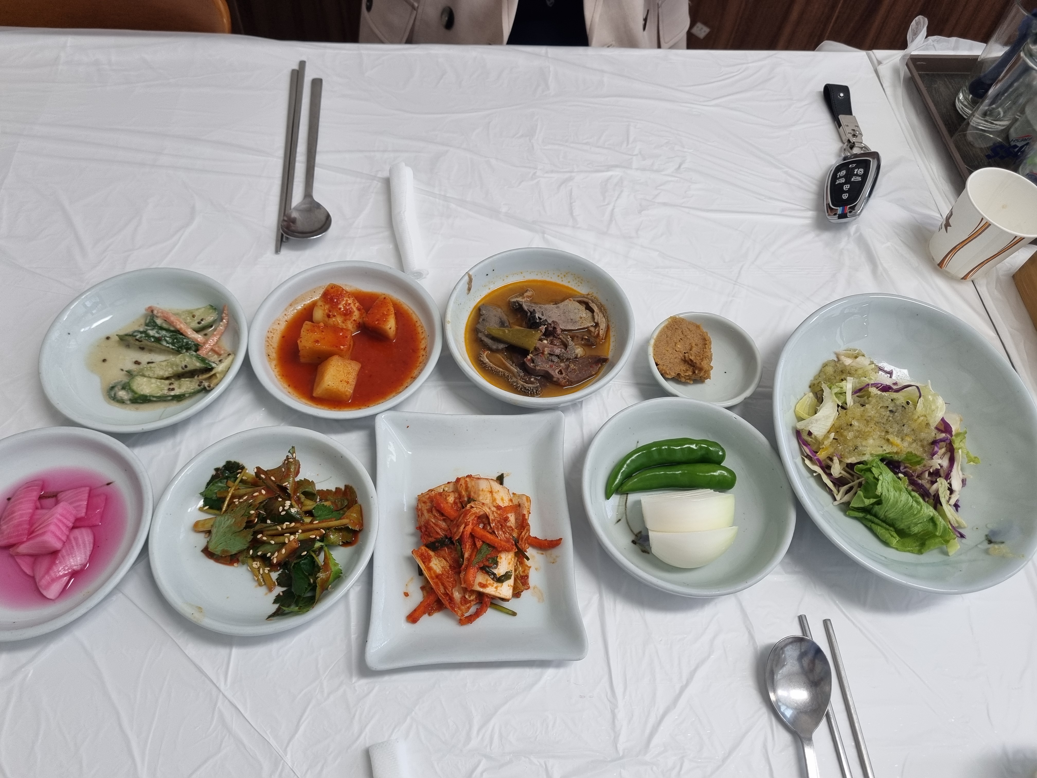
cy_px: 389
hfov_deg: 67.3
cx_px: 518
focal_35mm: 26
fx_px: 779
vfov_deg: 53.1
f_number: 1.8
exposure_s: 1/120
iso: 160
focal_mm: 5.4
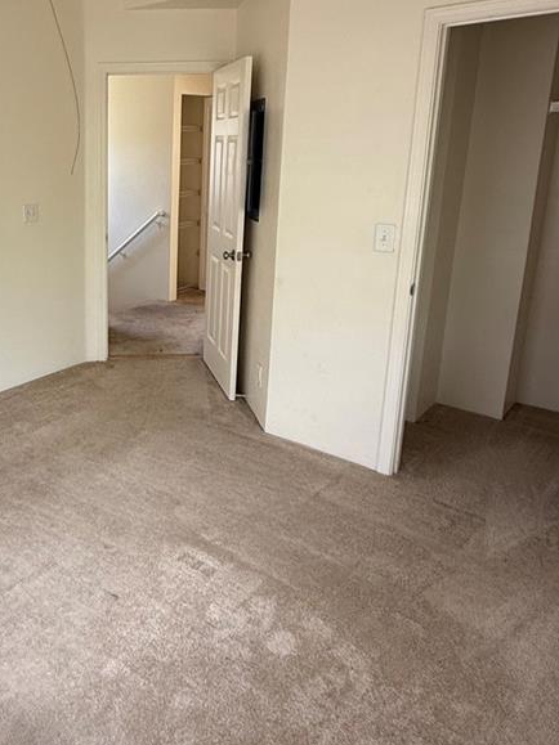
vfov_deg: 61.0
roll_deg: +1.2
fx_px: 625
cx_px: 76
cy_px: 288
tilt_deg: -11.7
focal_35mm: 29
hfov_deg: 44.6
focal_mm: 2.22
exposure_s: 1/99
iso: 100
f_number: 2.2
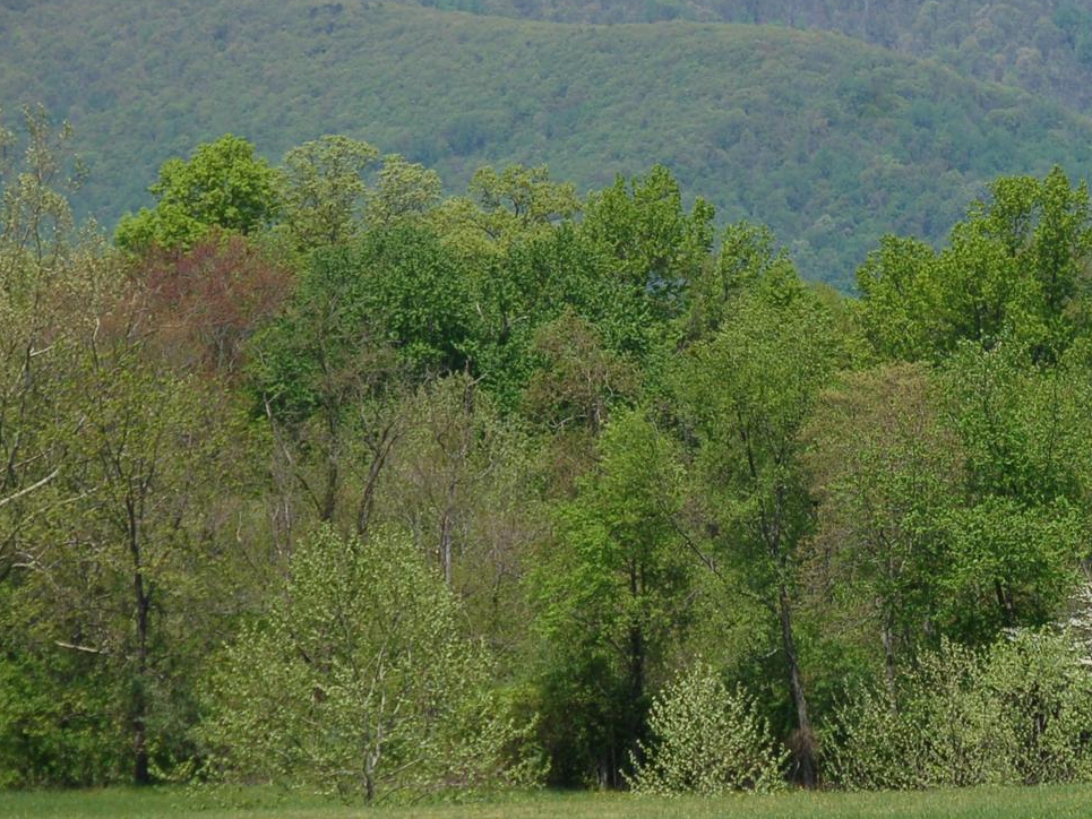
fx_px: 10128
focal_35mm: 321
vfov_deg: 4.6
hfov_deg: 6.2
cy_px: 594
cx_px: 1021
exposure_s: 1/640
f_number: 7.1
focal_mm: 105
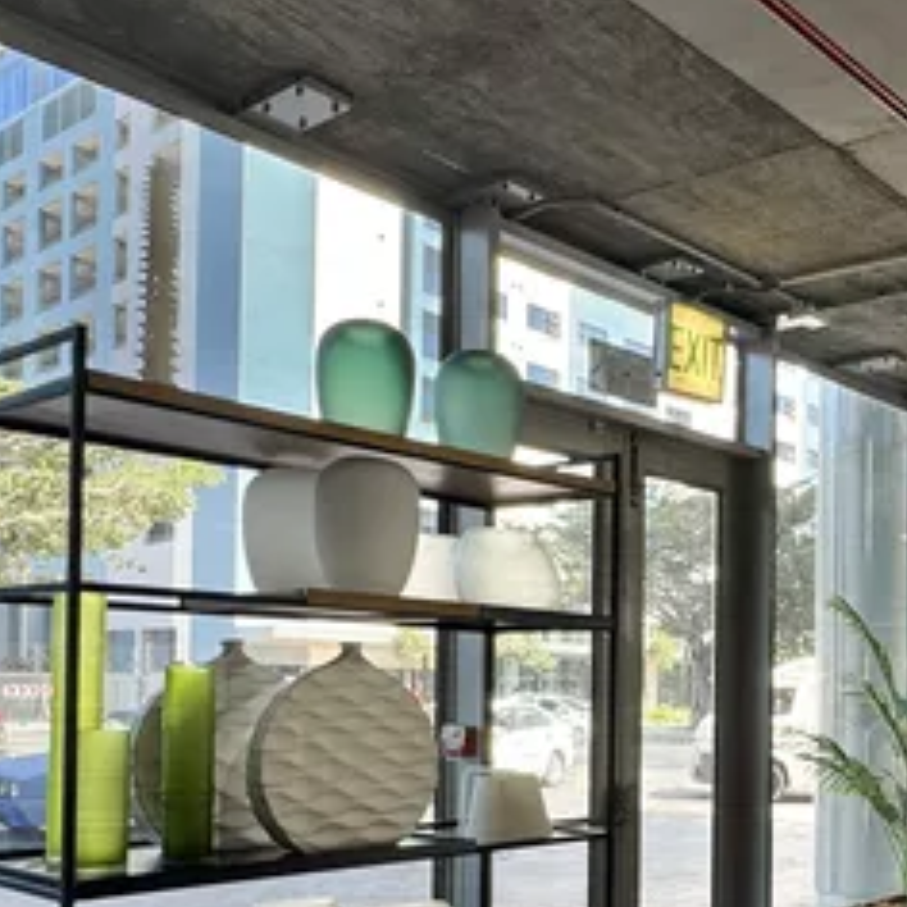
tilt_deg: +0.3
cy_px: 688
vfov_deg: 38.9
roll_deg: -0.5
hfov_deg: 38.4
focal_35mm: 42
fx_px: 1245
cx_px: 738
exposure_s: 1/108
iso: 40
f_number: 2.2
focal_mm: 2.22
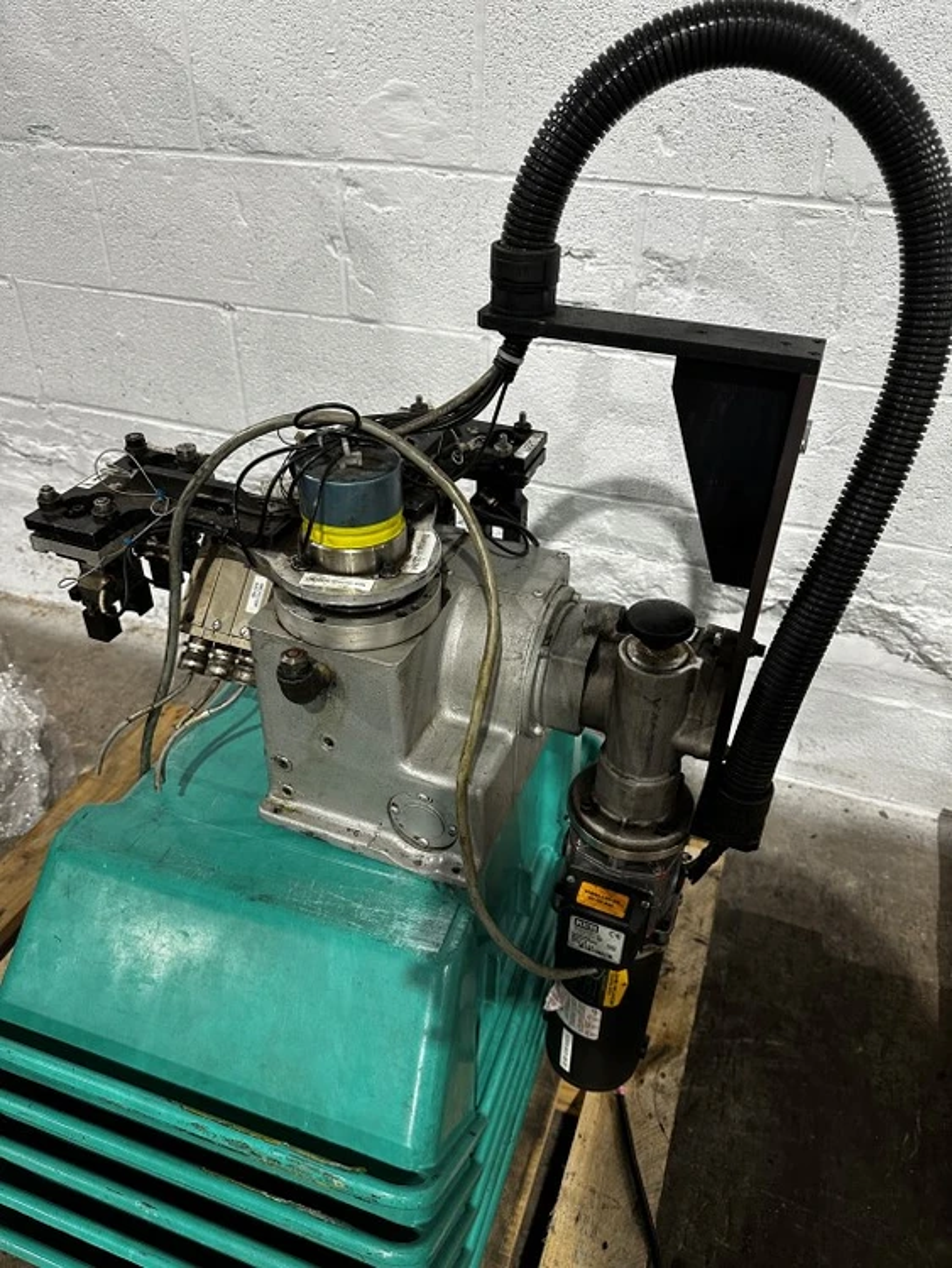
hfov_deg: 56.8
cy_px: 634
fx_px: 880
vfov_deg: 71.6
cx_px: 476
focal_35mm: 24
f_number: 1.78
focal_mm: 6.86
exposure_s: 1/60
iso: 250
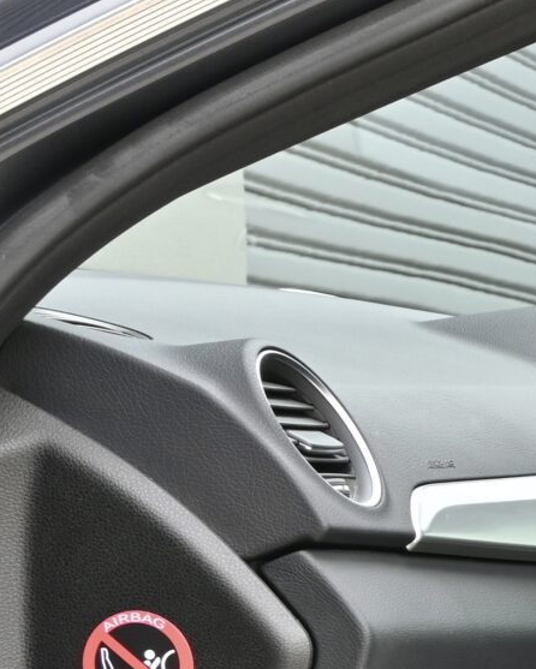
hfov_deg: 10.2
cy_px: 599
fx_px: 2499
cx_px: 1409
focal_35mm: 126
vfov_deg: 15.1
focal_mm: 19.5
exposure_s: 1/20
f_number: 7.1
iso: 125
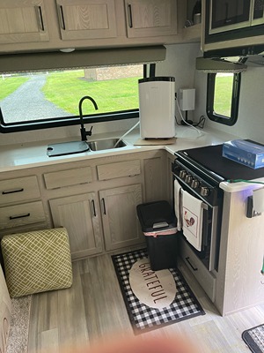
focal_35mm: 25
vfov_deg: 69.4
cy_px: 176
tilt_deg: -21.9
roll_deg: +6.0
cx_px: 132
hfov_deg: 54.9
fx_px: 254
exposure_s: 1/60
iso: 160
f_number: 1.6
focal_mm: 5.1
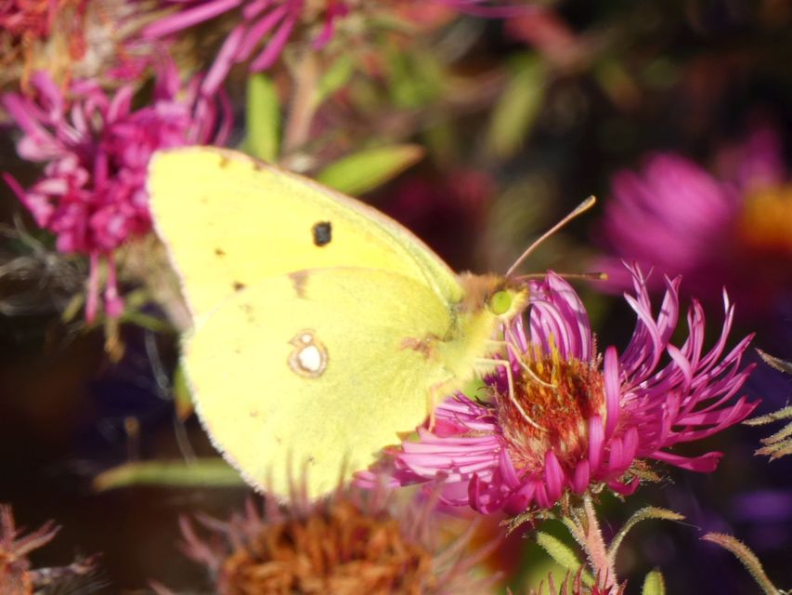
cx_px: 396
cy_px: 298
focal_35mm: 584
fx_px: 13364
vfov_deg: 2.5
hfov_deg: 3.4
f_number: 5.6
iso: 80
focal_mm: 104.7
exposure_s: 1/125
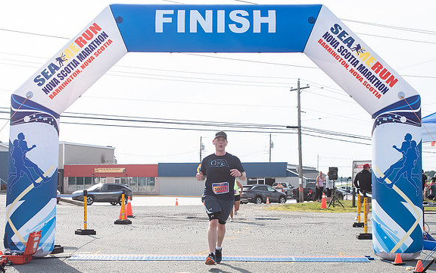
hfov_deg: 35.1
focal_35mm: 58
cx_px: 217
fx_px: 689
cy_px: 168
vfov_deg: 22.3
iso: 800
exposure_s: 1/3200
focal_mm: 31
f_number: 4
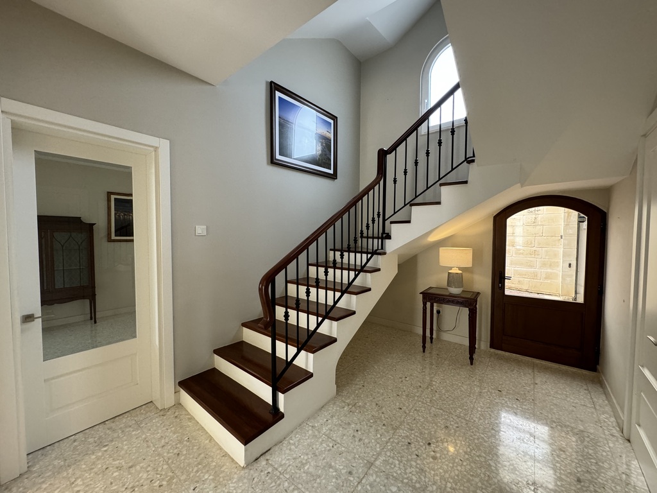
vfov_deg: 85.7
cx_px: 328
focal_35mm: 14
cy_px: 246
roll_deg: -0.9
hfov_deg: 102.1
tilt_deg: -1.9
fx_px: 266
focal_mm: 2.22
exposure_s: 1/99
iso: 320
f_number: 2.2
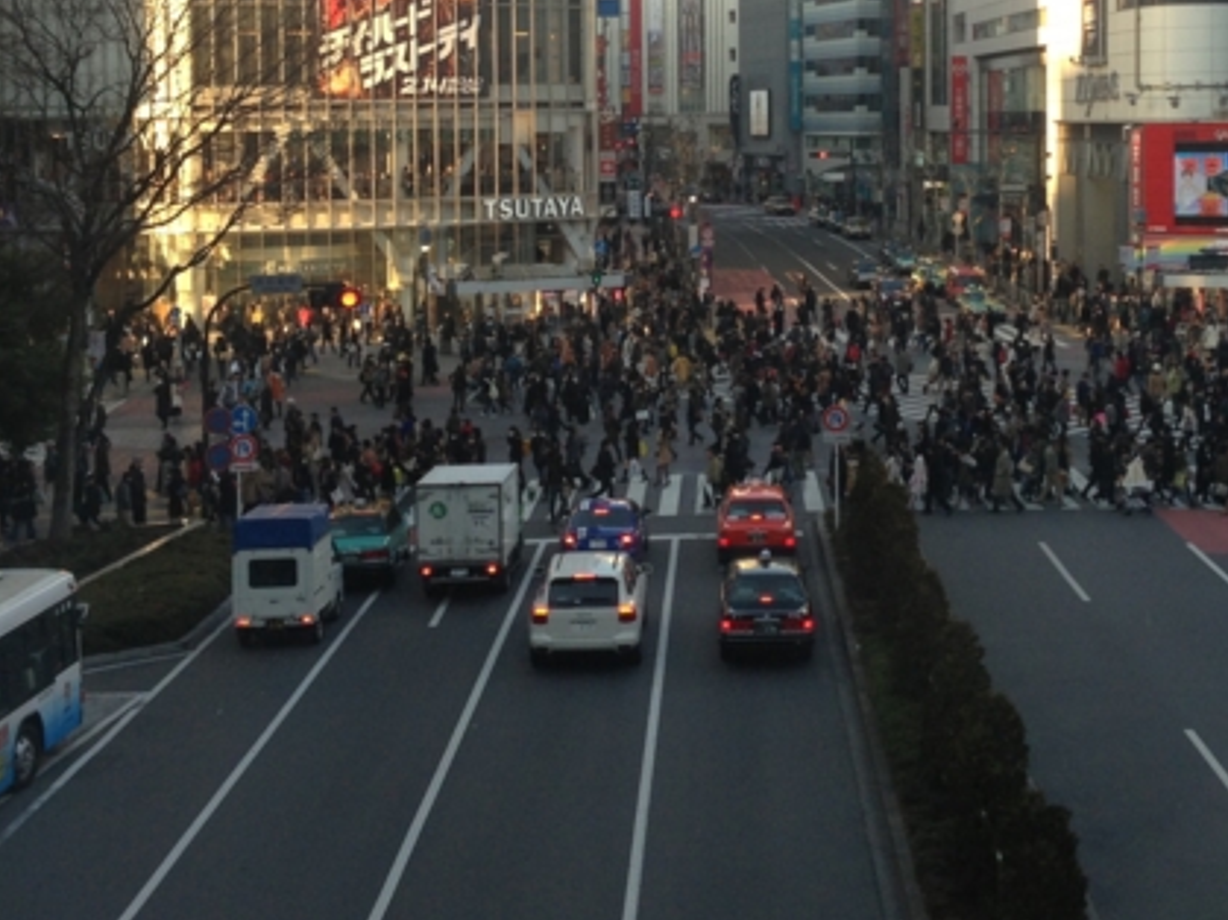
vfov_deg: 23.0
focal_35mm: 63
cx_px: 724
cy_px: 205
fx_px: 2234
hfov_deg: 30.7
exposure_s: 1/204
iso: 50
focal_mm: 4.13
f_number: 2.4
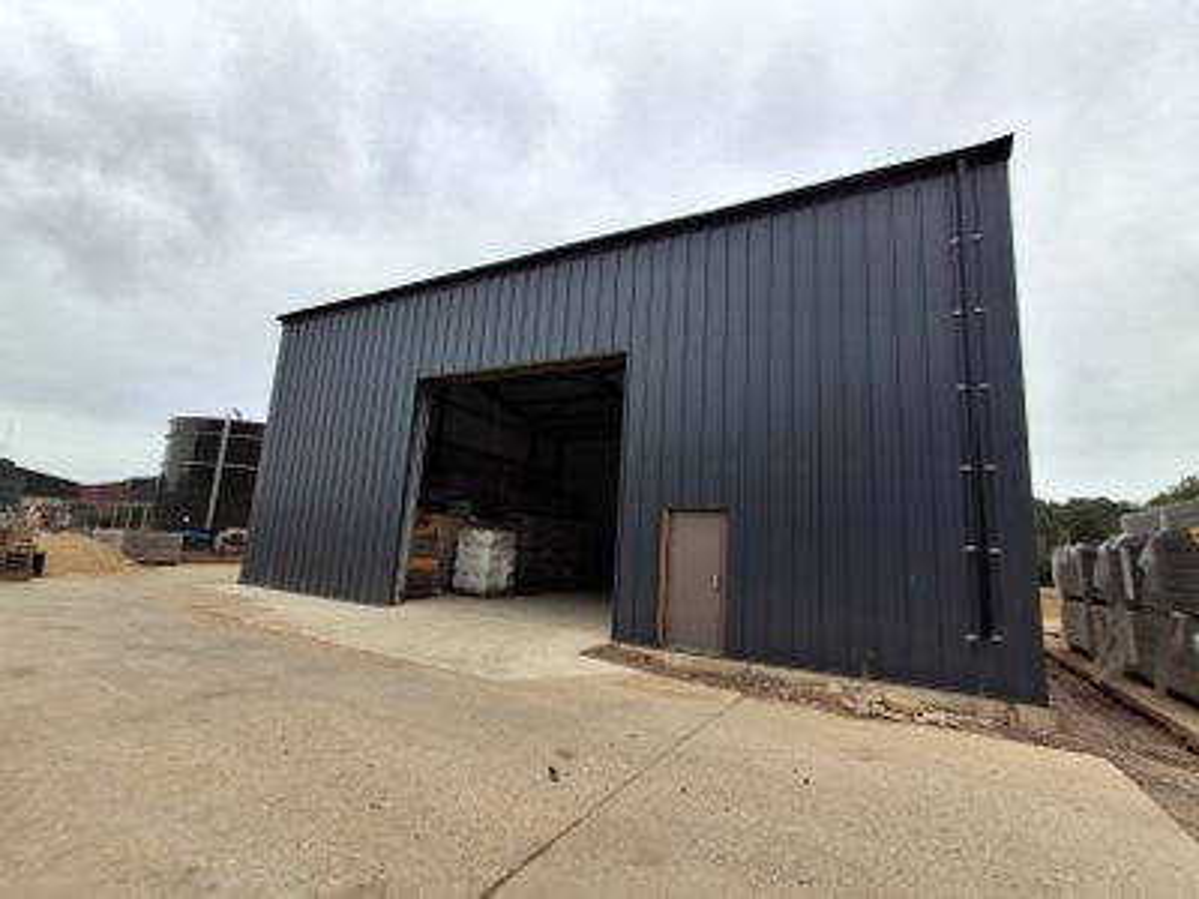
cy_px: 450
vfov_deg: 78.1
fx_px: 554
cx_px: 600
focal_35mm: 16
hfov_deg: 94.5
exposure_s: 1/1035
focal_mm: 1.64
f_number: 2.2
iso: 40
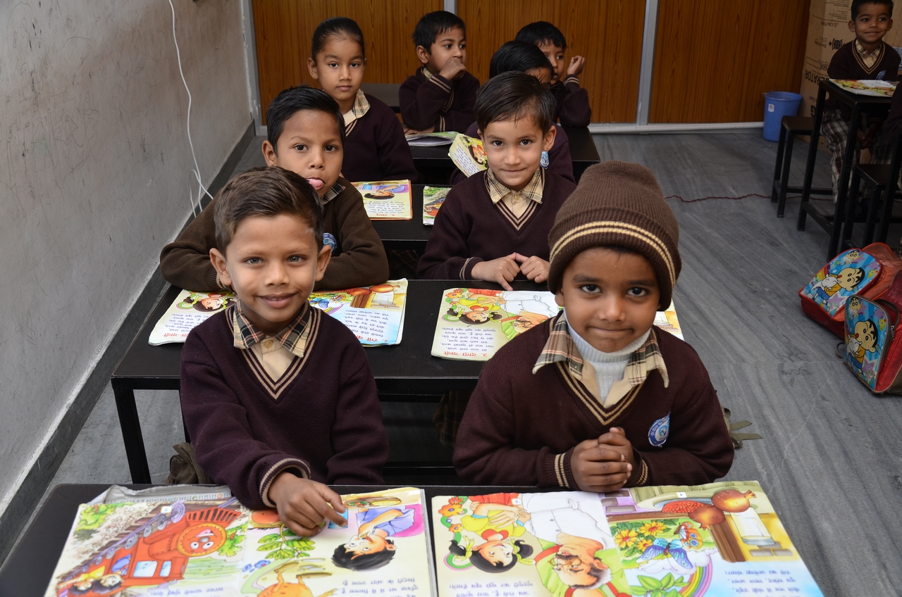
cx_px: 451
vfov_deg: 35.3
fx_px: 938
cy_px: 298
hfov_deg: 51.4
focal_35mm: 38
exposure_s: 1/80
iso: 200
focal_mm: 25
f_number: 5.6
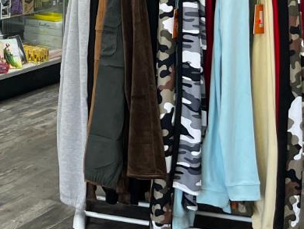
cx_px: -215
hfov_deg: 16.8
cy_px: -125
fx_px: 879
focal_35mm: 100
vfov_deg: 13.8
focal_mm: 5.1
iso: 100
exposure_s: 1/120
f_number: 1.6
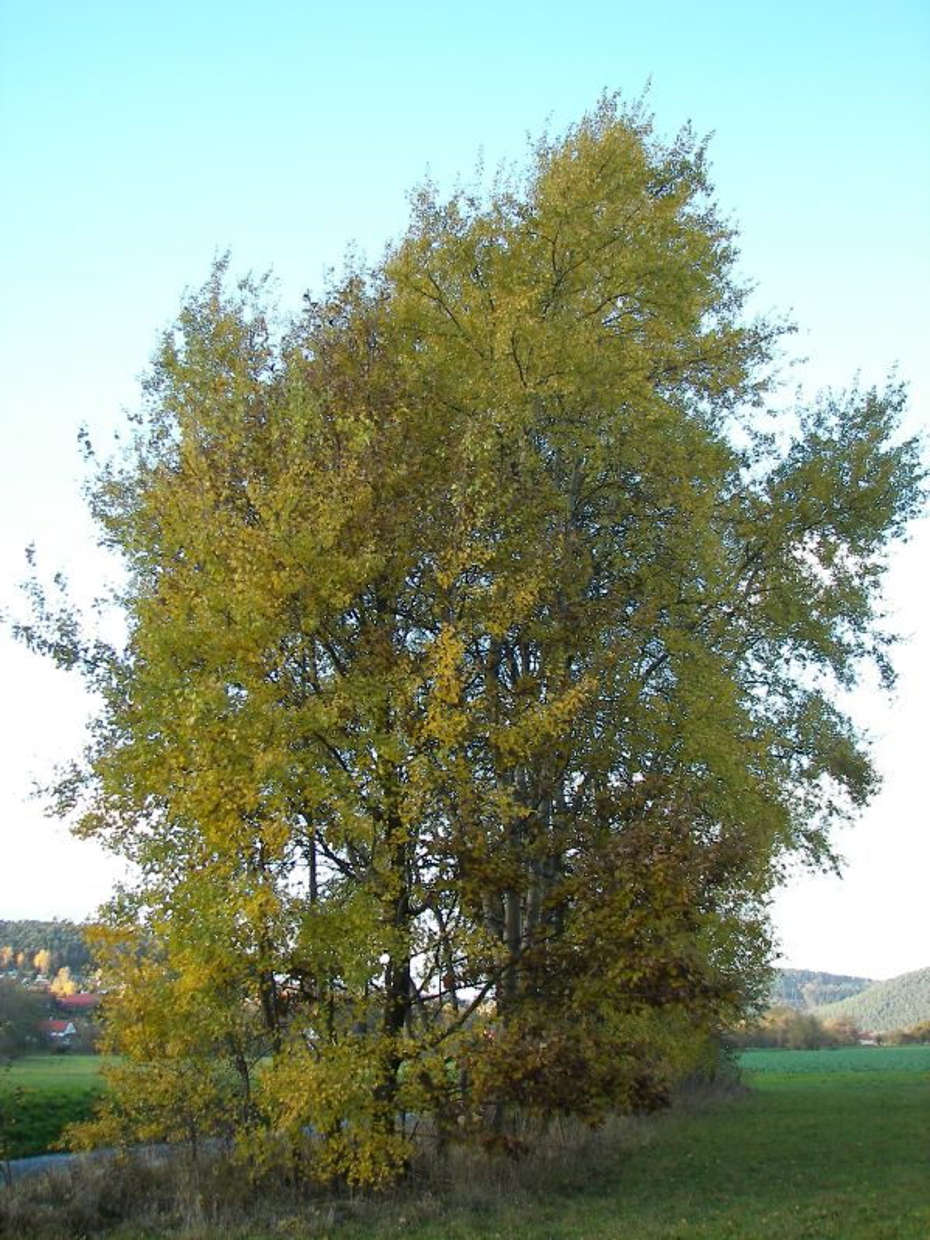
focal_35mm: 36
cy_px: 620
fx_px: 1290
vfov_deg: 51.4
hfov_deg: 39.6
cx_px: 465
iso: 50
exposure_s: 1/80
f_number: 2.8
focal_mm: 6
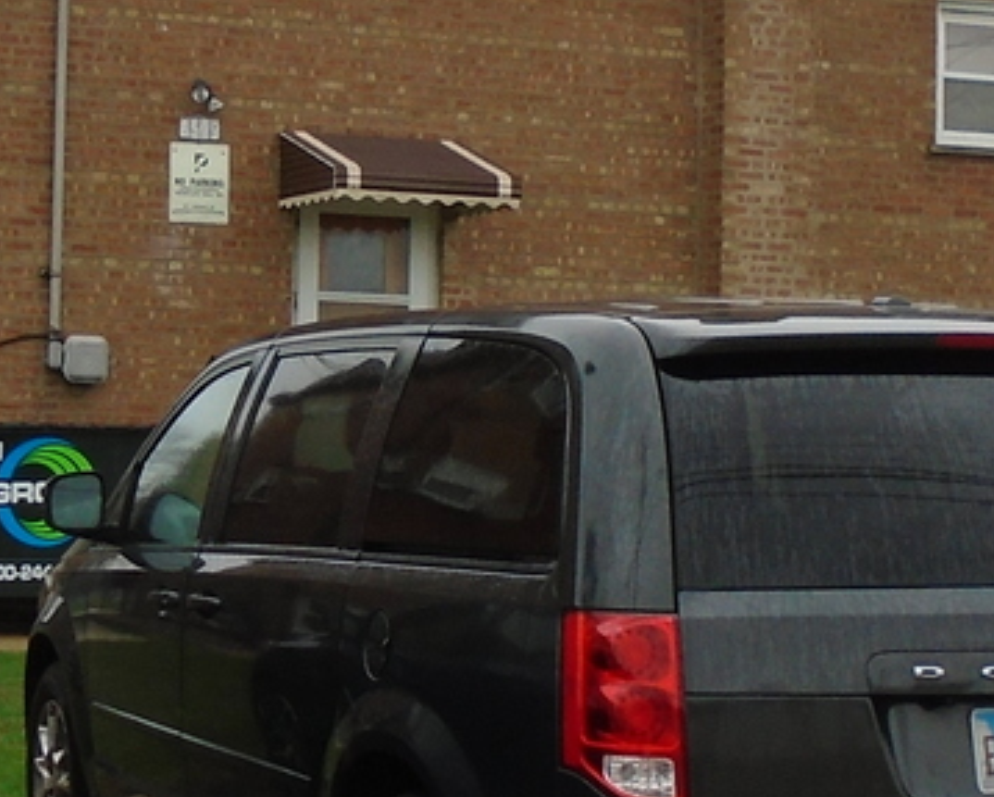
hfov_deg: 18.7
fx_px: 3003
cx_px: 269
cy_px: 250
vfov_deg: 15.1
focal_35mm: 102
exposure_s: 1/400
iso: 100
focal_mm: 4.6
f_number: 3.2
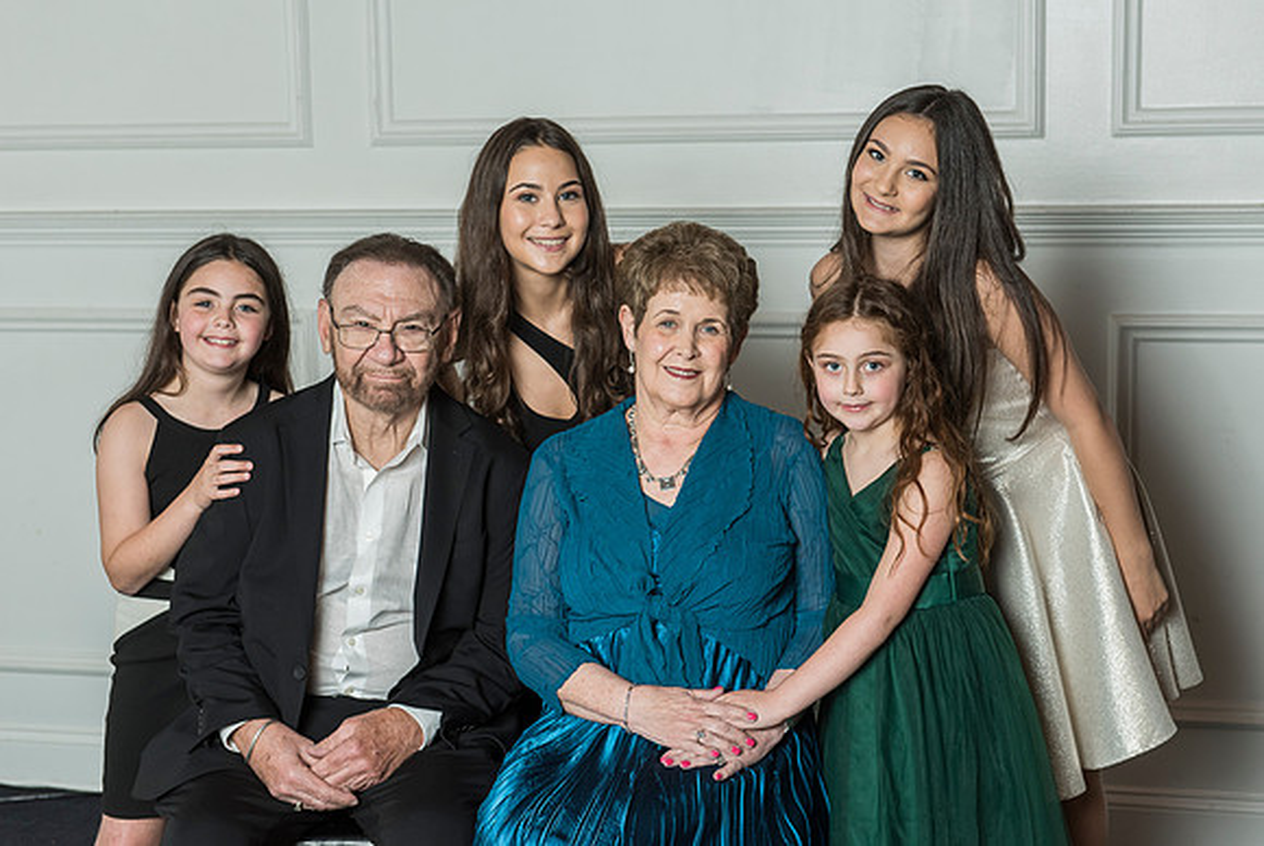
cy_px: 422
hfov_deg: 30.6
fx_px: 2308
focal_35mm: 66
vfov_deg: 20.8
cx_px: 684
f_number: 5.6
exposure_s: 1/125
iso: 1000
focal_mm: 60
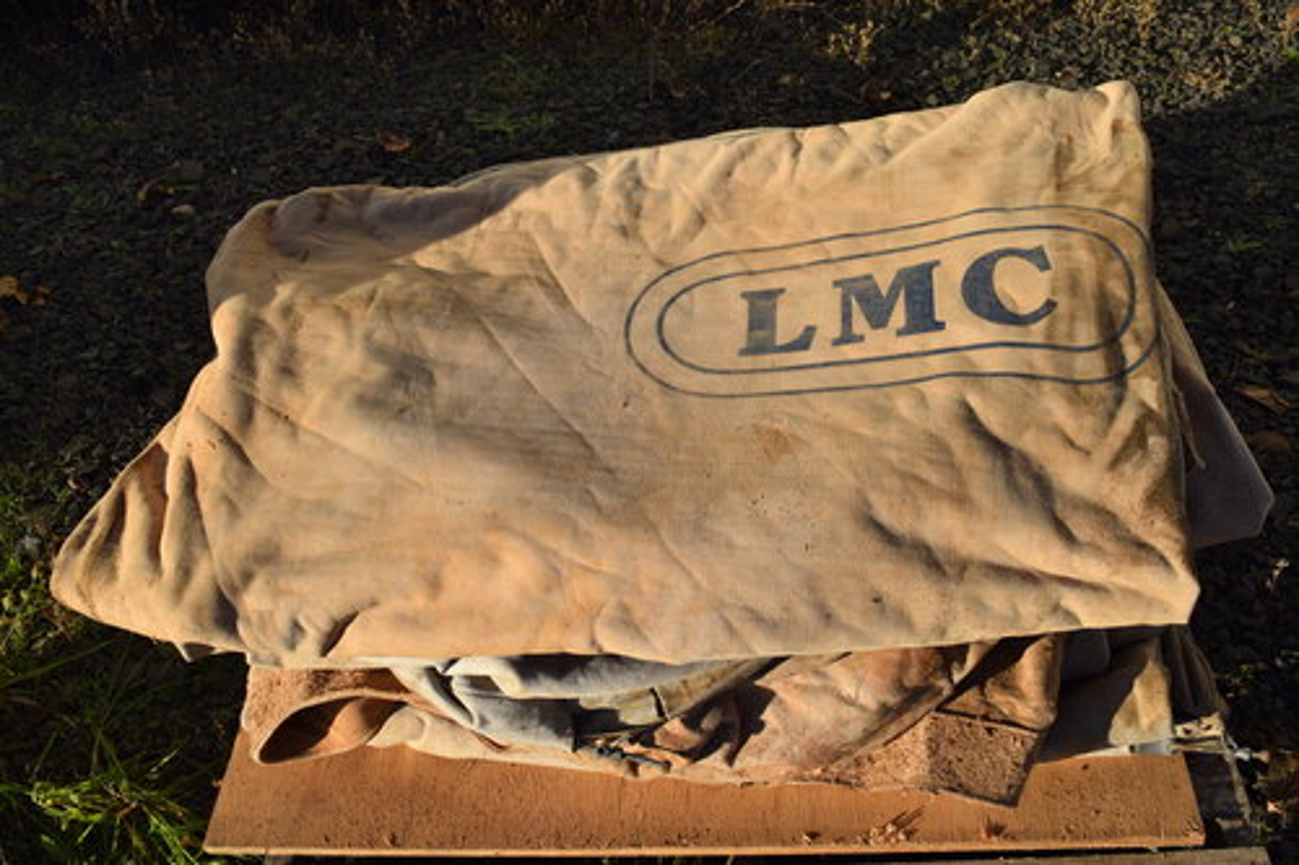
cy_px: 432
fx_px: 1298
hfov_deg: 53.1
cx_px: 650
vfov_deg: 36.8
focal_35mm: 36
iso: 200
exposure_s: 1/400
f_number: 10
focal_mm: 24
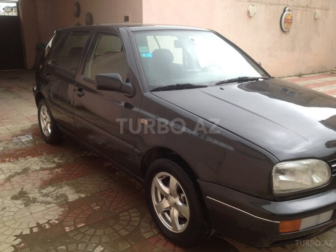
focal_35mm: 35
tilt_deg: -15.6
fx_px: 340
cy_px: 126
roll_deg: +0.2
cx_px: 168
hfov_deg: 52.6
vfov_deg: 40.7
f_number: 2.4
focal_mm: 4.28
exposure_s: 1/40
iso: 50
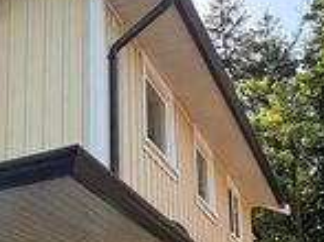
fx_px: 570
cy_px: 284
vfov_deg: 22.3
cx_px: 68
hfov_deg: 31.0
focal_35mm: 61
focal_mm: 2.22
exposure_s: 1/243
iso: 40
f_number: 2.2
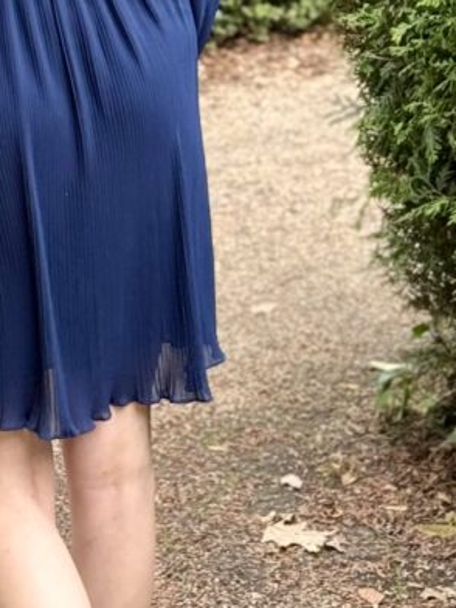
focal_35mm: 188
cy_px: 96
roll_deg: -0.1
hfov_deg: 7.9
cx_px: 71
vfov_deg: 10.5
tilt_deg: -11.9
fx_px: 3302
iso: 64
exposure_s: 1/259
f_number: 1.78
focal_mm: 6.76
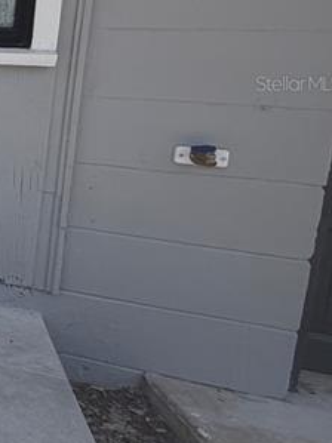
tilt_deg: -6.9
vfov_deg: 38.1
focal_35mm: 48
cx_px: -414
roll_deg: -0.1
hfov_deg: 16.6
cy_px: 83
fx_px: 614
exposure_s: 1/901
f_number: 2.2
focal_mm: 2.22
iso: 20
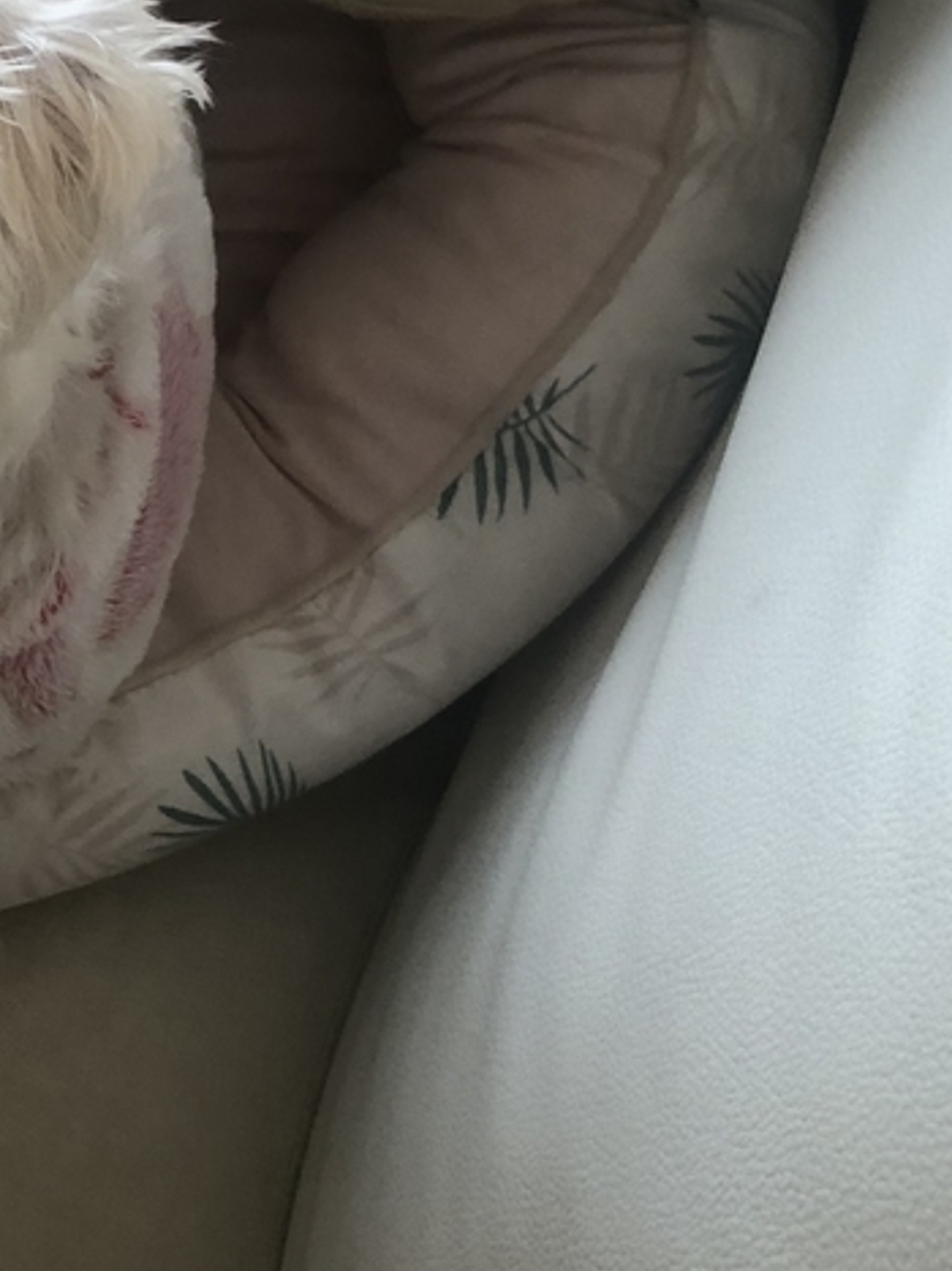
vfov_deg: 26.6
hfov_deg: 19.6
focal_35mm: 72
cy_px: 291
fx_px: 2641
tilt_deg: -57.9
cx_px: -98
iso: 40
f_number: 1.8
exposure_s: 1/30
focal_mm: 3.99
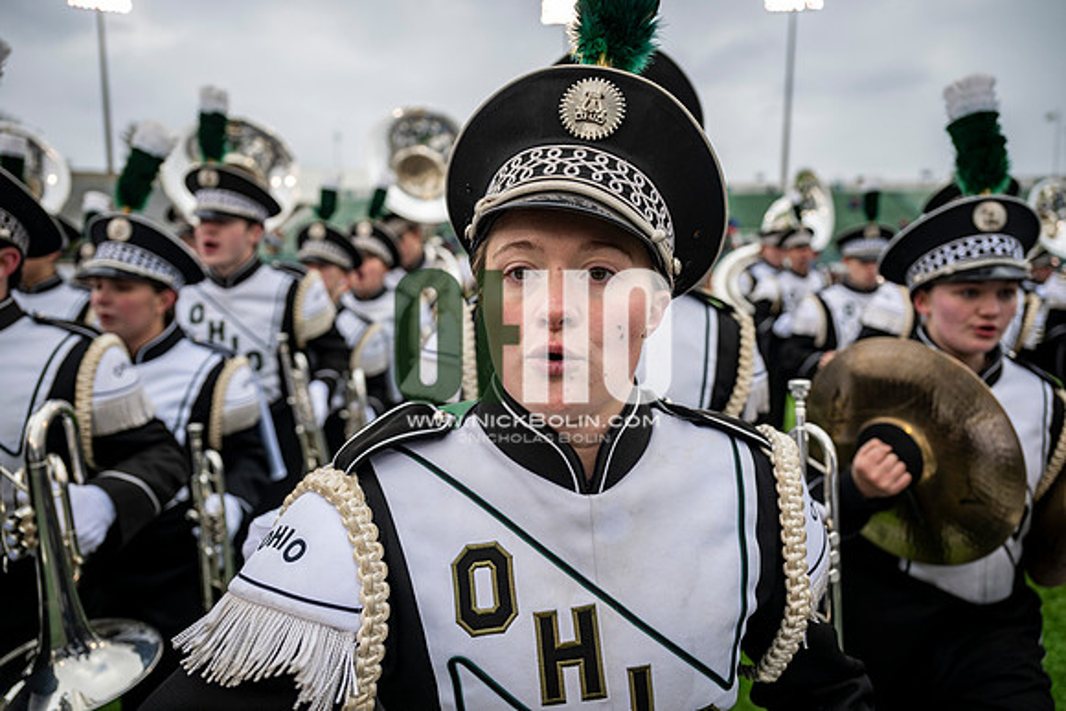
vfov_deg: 53.2
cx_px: 533
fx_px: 711
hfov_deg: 73.7
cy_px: 356
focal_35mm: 24
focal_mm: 24
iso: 100
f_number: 2.8
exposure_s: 1/500
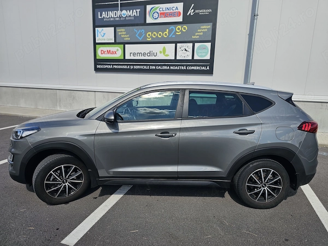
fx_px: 218
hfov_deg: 73.9
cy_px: 123
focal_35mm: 23
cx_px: 164
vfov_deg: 58.9
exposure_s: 1/640
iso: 10
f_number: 1.7
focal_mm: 6.3
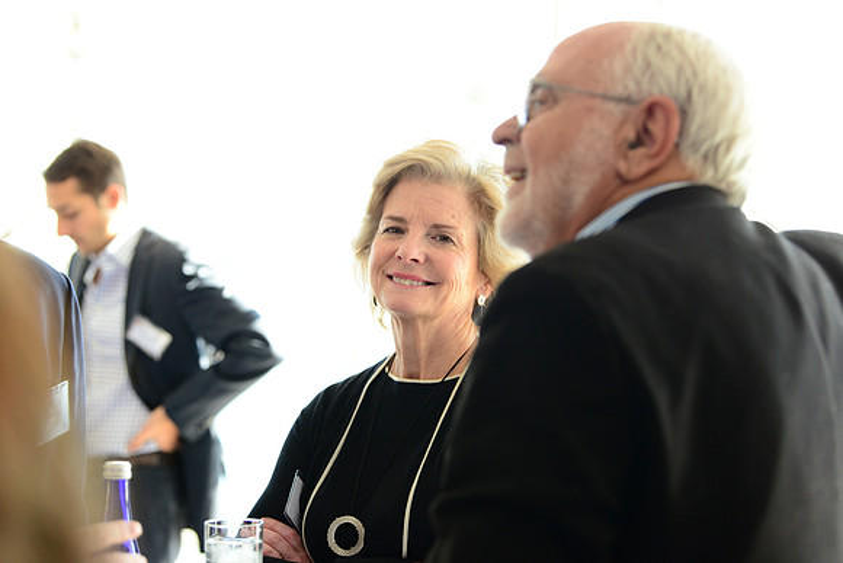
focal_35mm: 86
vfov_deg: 15.9
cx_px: 422
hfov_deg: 23.6
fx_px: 2014
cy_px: 282
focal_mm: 86
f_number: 4
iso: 1600
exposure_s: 1/400
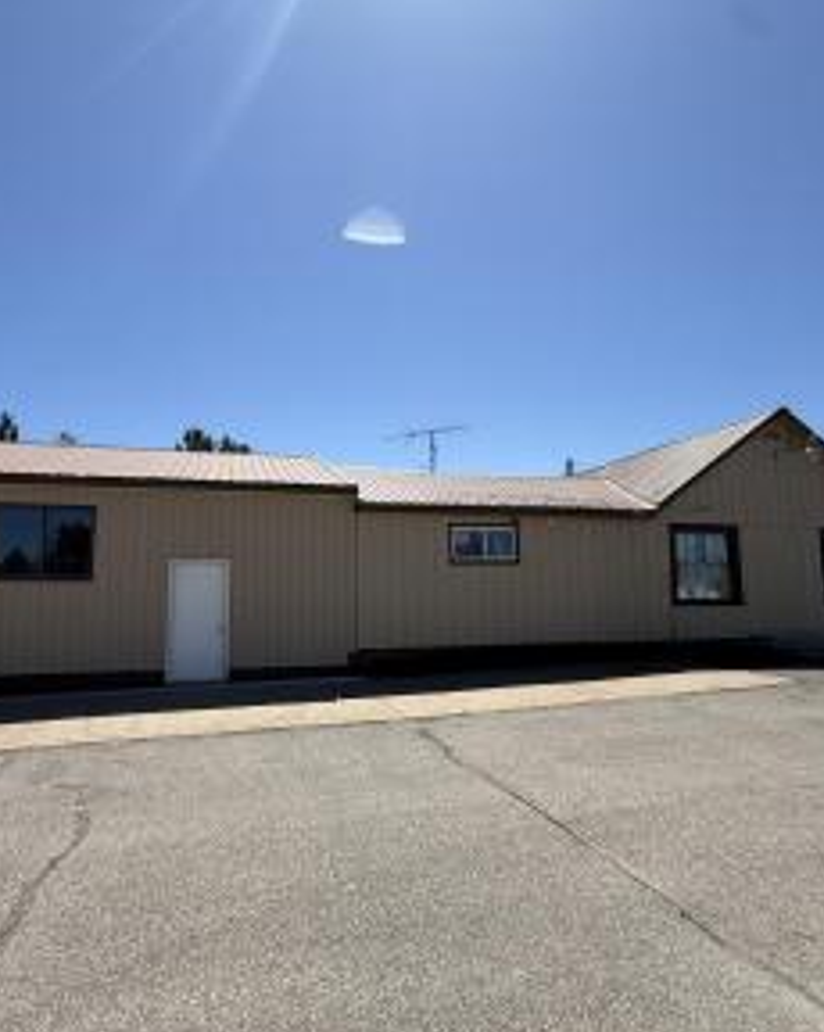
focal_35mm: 19
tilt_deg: +5.9
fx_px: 580
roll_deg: -0.2
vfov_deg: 83.3
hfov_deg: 70.3
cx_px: 348
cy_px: 527
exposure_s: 1/2410
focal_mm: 2.22
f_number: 2.2
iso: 50
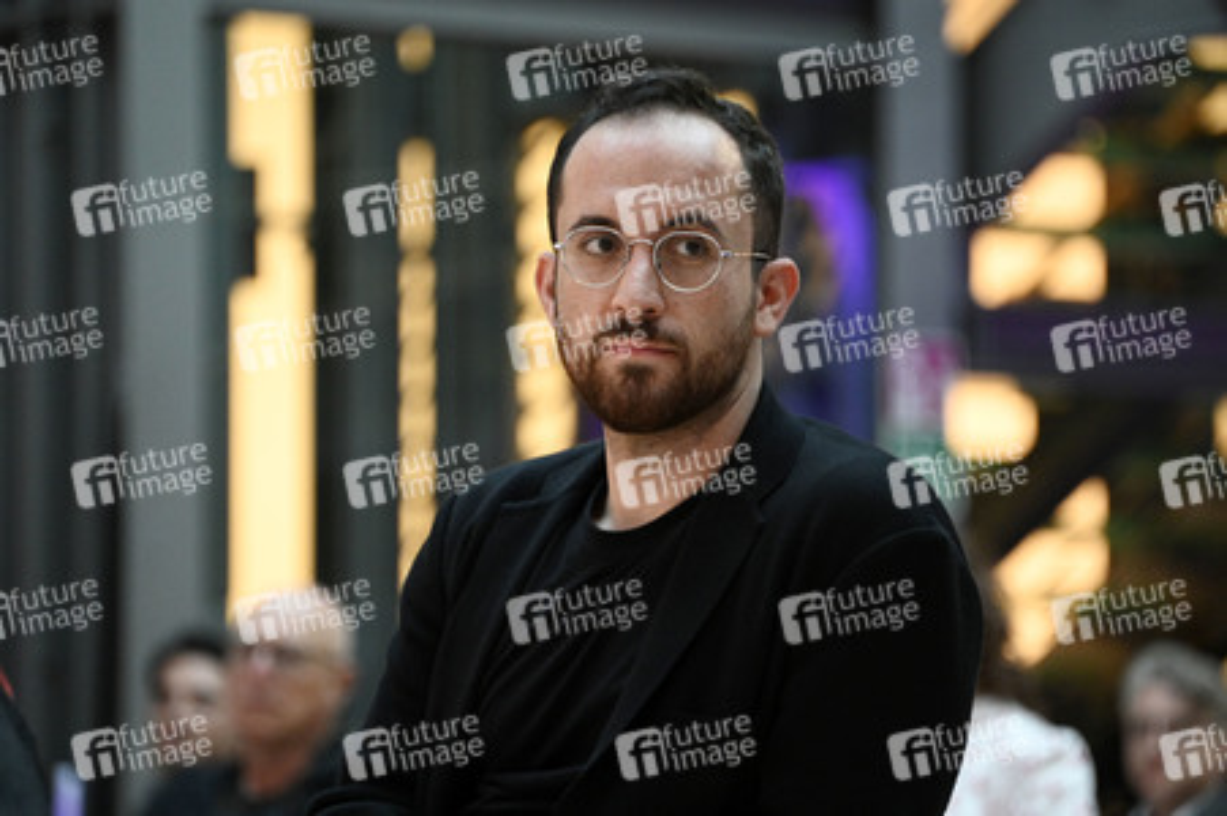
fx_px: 10217
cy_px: 408
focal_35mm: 300
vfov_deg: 4.6
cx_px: 614
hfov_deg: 6.9
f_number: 5.6
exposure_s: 1/80
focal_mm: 300
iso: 6400
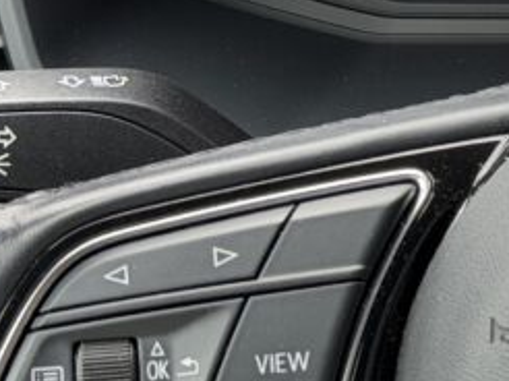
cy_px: -46
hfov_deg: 9.6
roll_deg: -0.6
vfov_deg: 7.4
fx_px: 2938
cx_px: 764
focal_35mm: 200
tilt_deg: -24.7
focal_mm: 6.76
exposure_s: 1/192
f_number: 1.78
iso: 125
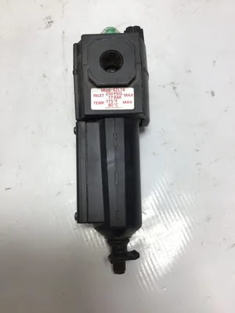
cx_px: 118
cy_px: 156
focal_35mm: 31
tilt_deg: -72.2
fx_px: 281
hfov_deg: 45.4
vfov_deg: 58.4
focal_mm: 3.3
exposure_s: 1/120
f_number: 2.4
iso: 25
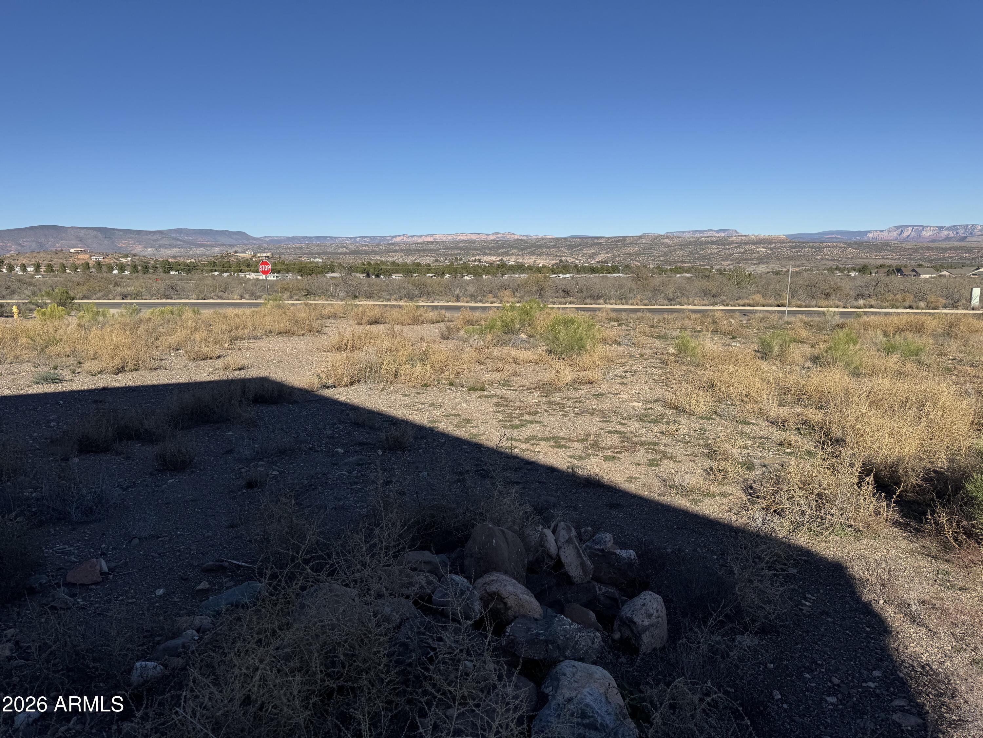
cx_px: 492
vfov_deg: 56.8
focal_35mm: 24
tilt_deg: -9.8
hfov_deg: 71.6
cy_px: 369
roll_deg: +1.4
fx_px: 682
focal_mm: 6.76
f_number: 1.78
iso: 80
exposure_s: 1/6410
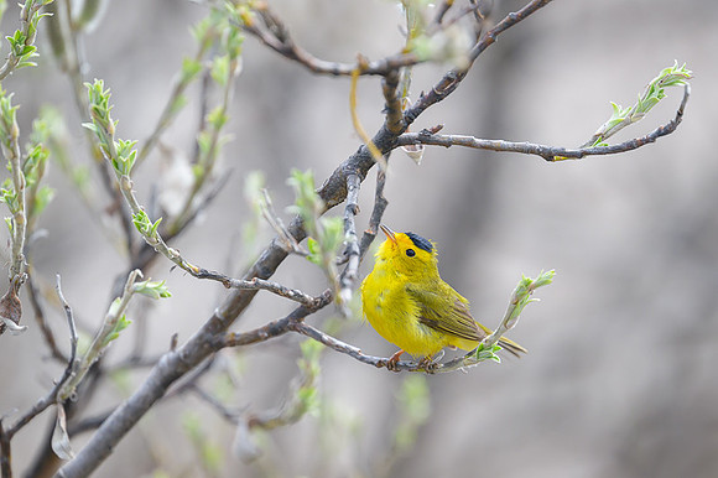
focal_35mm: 731
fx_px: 14570
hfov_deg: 2.8
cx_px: 427
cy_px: 272
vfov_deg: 1.9
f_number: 4
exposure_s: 1/2000
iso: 800
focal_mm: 560
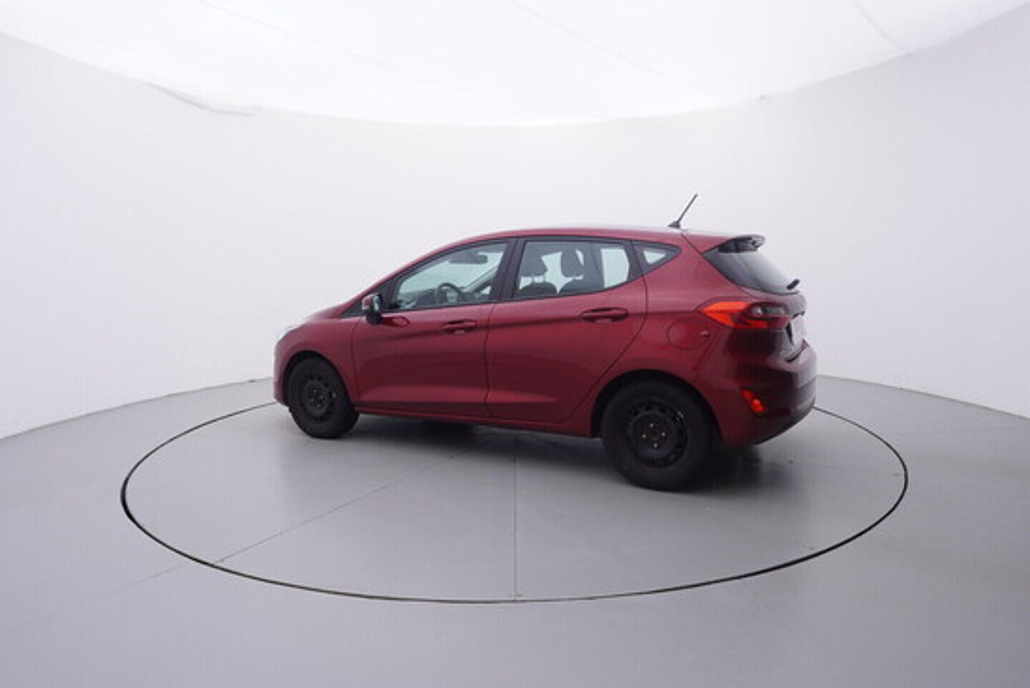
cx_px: 515
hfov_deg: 77.3
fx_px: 644
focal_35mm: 22
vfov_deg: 56.2
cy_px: 344
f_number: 5
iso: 200
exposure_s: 1/80
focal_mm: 15
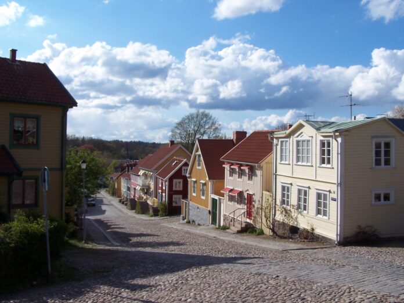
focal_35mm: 38
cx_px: 202
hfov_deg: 49.0
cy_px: 152
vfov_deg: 37.7
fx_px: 443
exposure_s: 1/500
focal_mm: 6.3
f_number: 5.6
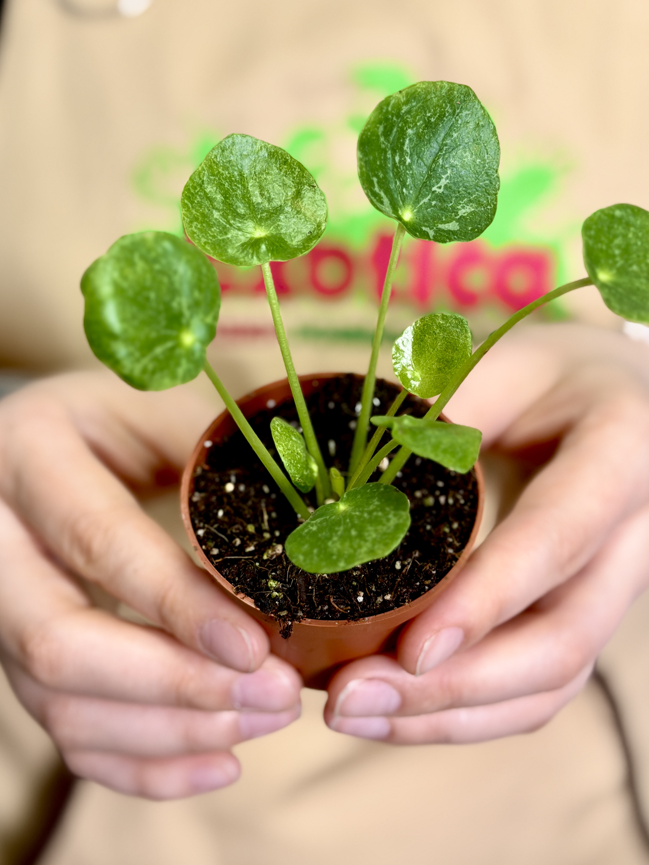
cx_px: 342
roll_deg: -1.3
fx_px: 1525
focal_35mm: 61
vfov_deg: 31.6
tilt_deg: -14.9
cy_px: 366
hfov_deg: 24.0
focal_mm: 6.76
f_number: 1.78
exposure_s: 1/121
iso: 50
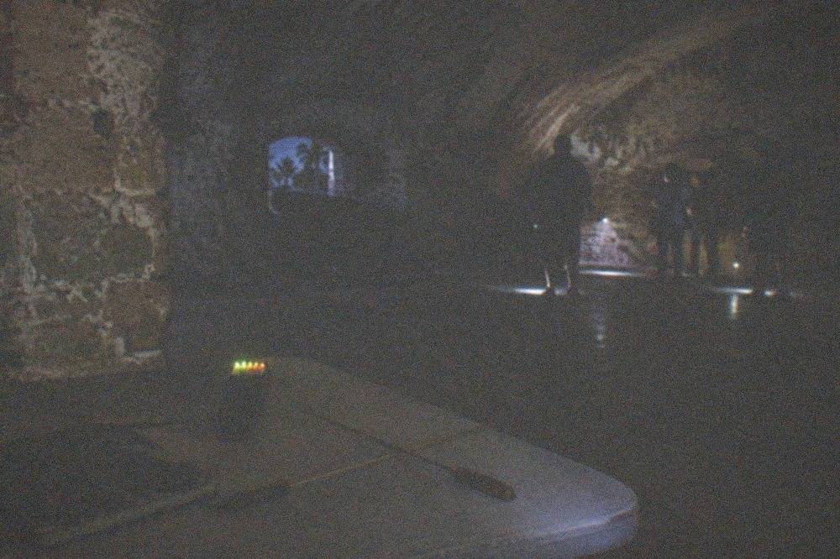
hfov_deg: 31.4
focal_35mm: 64
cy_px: 280
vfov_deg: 21.2
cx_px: 420
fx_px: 1493
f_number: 9
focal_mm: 64
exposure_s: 1/30
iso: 10000
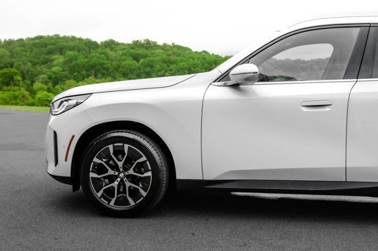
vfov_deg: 26.0
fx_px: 546
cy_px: 127
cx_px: 202
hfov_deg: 38.2
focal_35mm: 52
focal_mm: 45
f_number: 6.3
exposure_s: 1/640
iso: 640
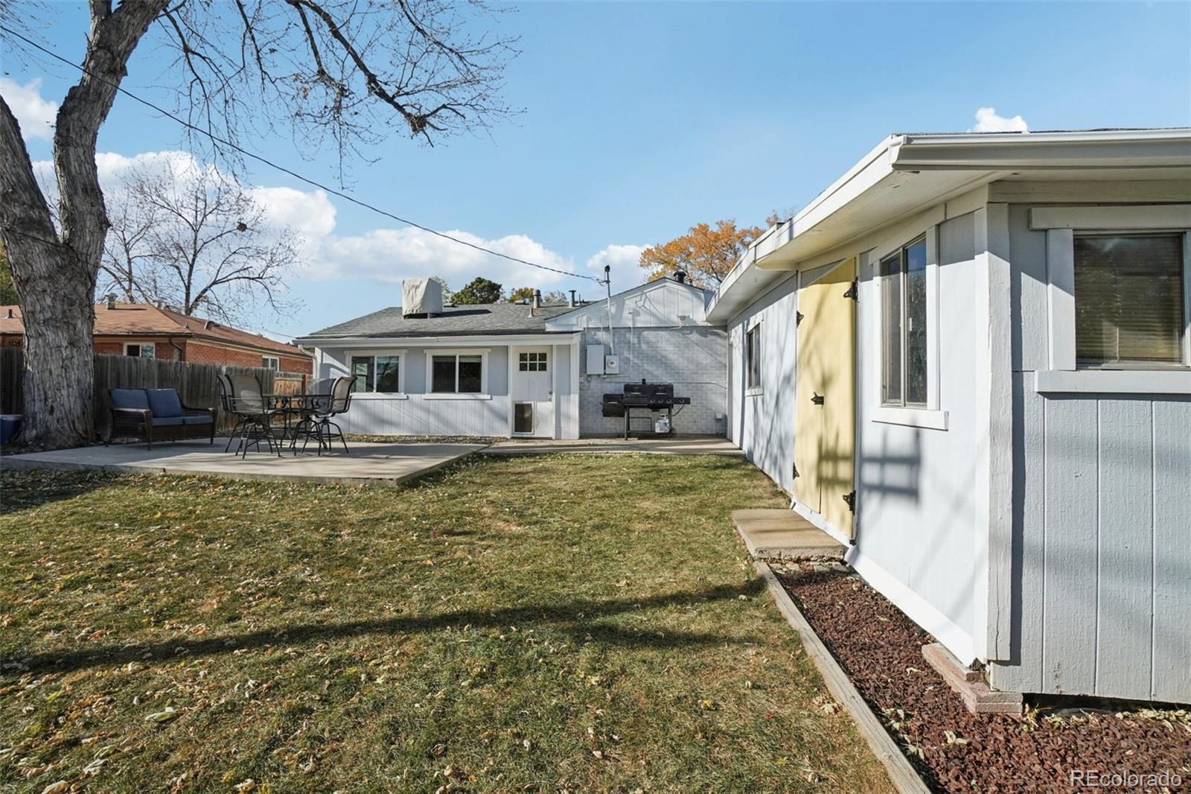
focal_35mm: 15
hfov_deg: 100.4
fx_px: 496
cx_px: 596
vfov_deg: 77.3
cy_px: 397
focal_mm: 10
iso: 400
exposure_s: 1/1000
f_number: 8
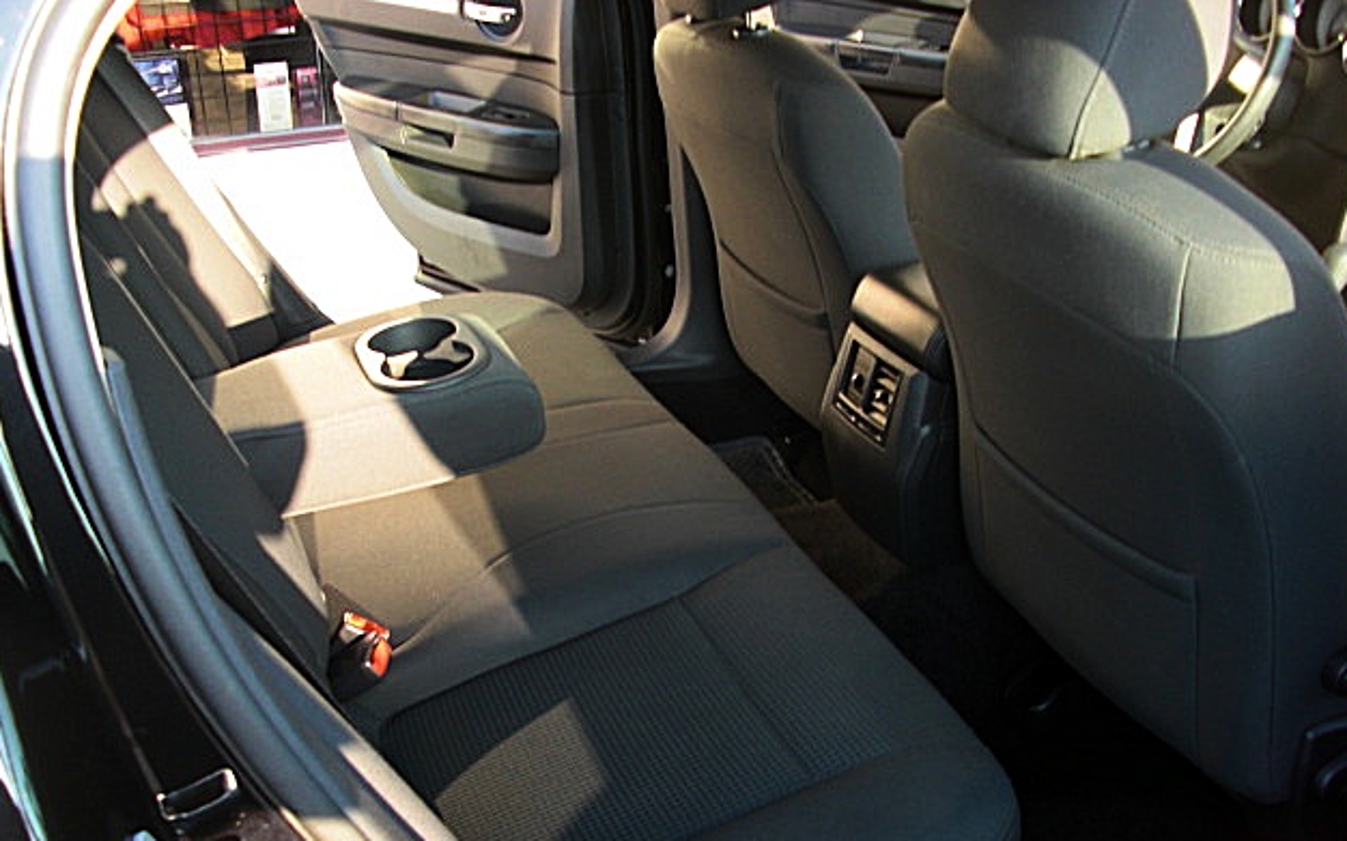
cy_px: 514
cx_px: 684
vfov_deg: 32.6
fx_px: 1431
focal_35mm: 39
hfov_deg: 50.4
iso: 100
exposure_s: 1/60
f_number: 2.8
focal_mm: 6.3
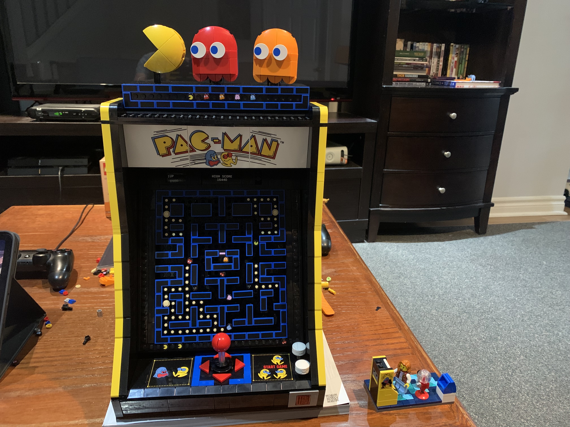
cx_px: 285
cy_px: 214
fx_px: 428
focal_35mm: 26
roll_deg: -1.5
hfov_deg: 67.3
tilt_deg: -18.1
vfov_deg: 53.1
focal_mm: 4.25
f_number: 1.8
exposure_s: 1/24
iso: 640
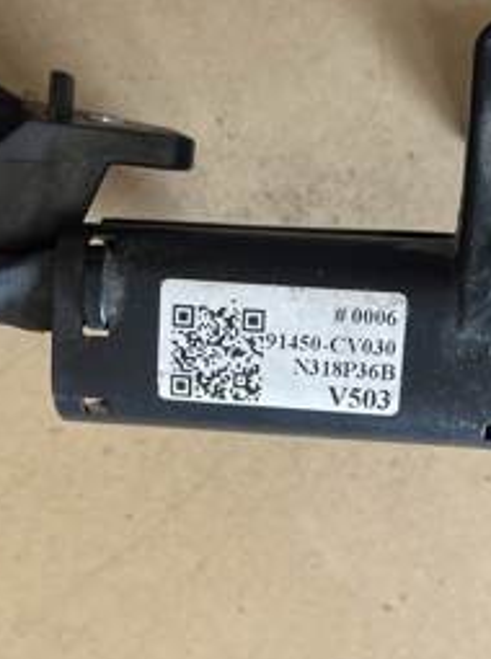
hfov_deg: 29.5
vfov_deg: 38.7
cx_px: 298
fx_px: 931
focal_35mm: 49
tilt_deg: -78.2
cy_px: 411
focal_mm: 5.1
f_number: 1.6
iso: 125
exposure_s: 1/118
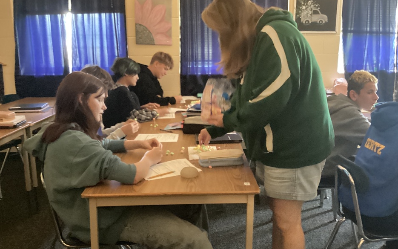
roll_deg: +0.2
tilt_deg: -12.9
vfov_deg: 35.3
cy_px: 132
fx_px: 390
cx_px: 211
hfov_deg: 54.0
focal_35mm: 36
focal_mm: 3.3
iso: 640
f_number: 2.4
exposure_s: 1/17
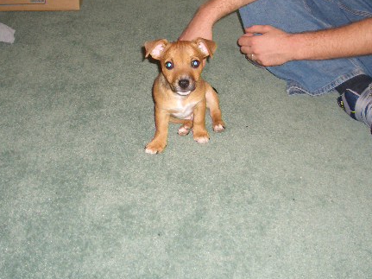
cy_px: 101
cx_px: 180
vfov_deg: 27.9
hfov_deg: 36.8
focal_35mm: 52
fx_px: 559
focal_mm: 5.8
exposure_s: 1/60
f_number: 2.6
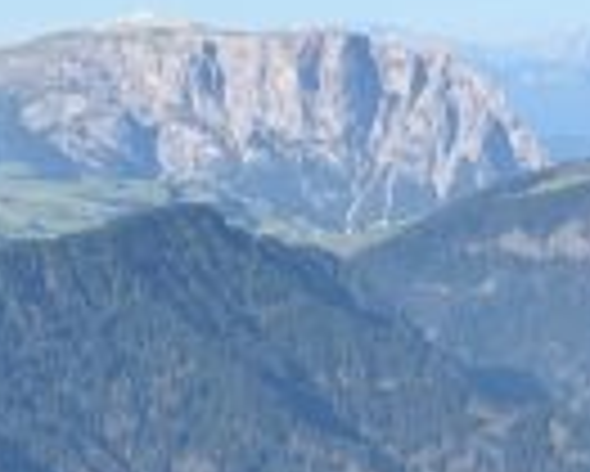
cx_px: 367
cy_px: 692
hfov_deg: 10.2
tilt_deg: -10.8
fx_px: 3303
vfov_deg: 8.0
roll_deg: -0.1
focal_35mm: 189
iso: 64
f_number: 1.78
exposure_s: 1/3096
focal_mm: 6.76
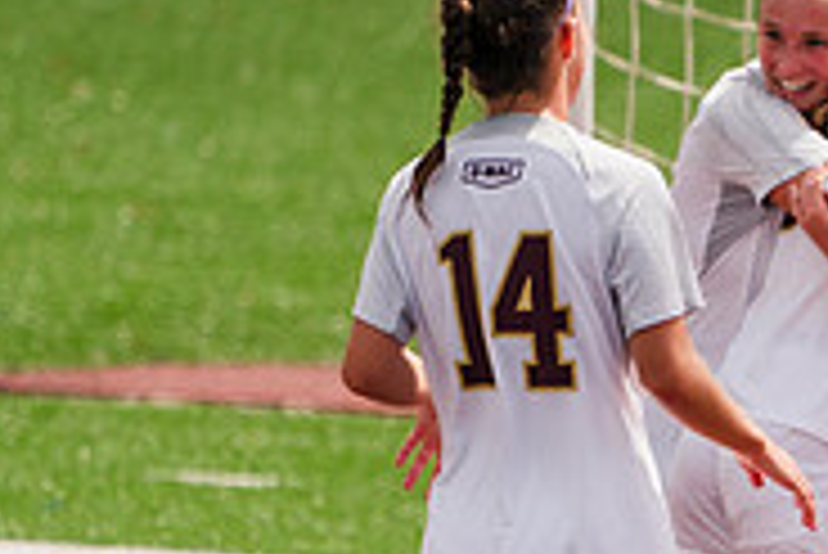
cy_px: 348
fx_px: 50638
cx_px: 769
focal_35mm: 2200
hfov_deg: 0.9
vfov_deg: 0.6
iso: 320
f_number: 6.3
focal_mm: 600
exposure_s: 1/1600
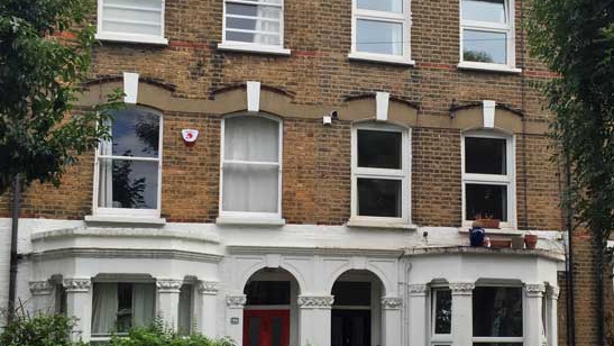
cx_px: 406
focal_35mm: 52
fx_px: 847
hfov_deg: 39.4
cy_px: 247
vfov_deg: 22.9
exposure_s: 1/746
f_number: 2.2
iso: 32
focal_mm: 4.15
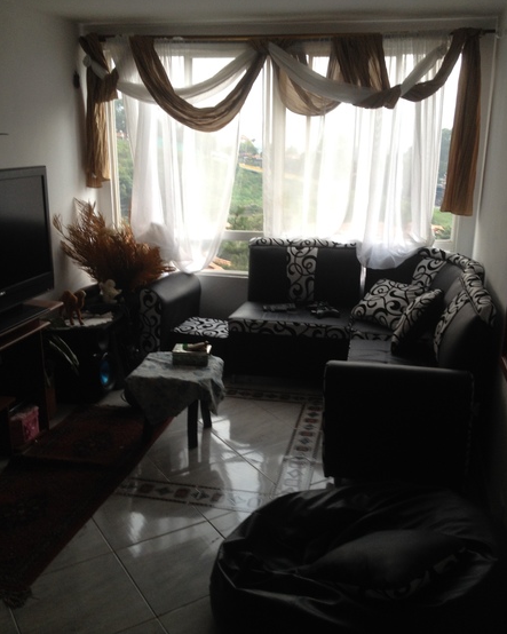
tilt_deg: -18.6
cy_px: 330
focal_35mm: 37
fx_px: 694
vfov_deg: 49.1
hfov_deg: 40.1
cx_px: 255
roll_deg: +1.5
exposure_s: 1/20
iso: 80
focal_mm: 4.28
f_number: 2.4
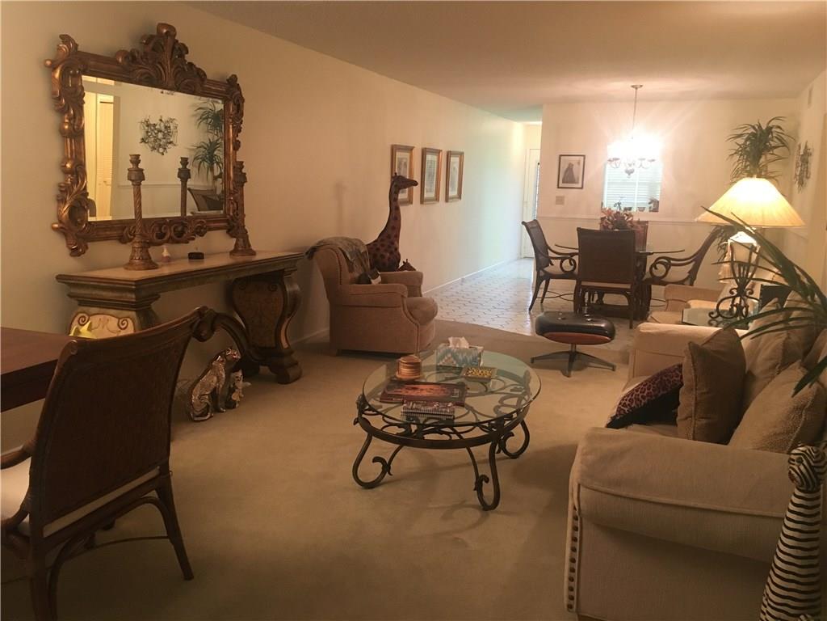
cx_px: 414
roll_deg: -2.0
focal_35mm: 29
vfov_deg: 48.2
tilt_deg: -10.2
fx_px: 693
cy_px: 310
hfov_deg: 61.7
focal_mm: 4.15
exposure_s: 1/30
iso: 160
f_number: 2.2
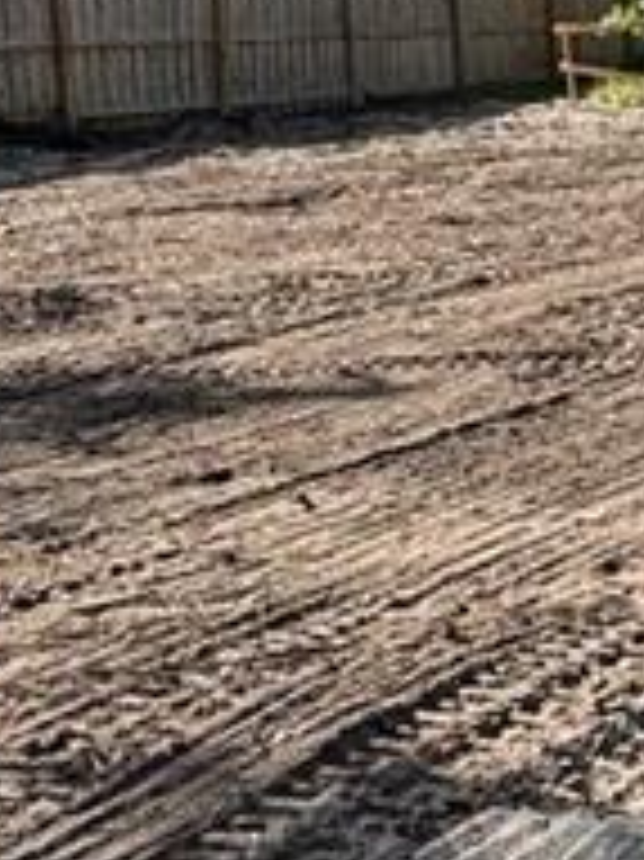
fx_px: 2185
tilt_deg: -3.6
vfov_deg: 21.9
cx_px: 1022
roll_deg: +2.1
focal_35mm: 88
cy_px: 149
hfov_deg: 15.2
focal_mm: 2.22
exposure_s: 1/582
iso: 50
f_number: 2.2
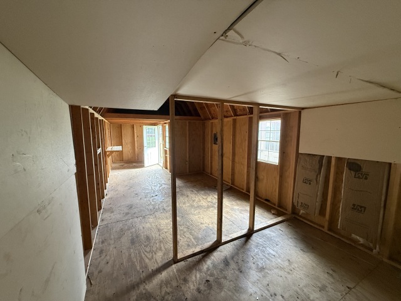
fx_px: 162
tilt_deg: -5.5
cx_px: 200
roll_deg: -0.2
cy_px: 150
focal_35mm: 14
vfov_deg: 85.7
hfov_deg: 102.1
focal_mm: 2.22
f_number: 2.2
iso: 320
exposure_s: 1/63
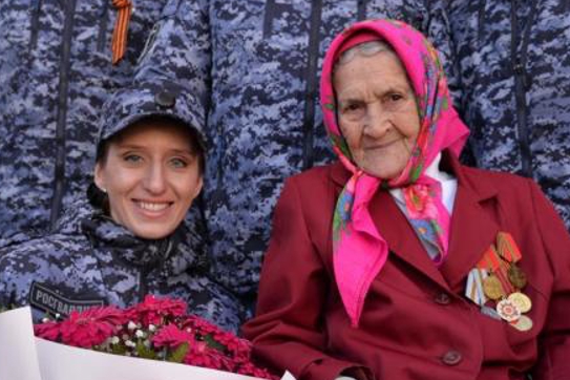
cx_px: 275
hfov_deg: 41.9
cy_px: 251
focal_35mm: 47
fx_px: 744
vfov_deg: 28.5
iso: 640
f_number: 7.1
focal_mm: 34
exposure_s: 1/200
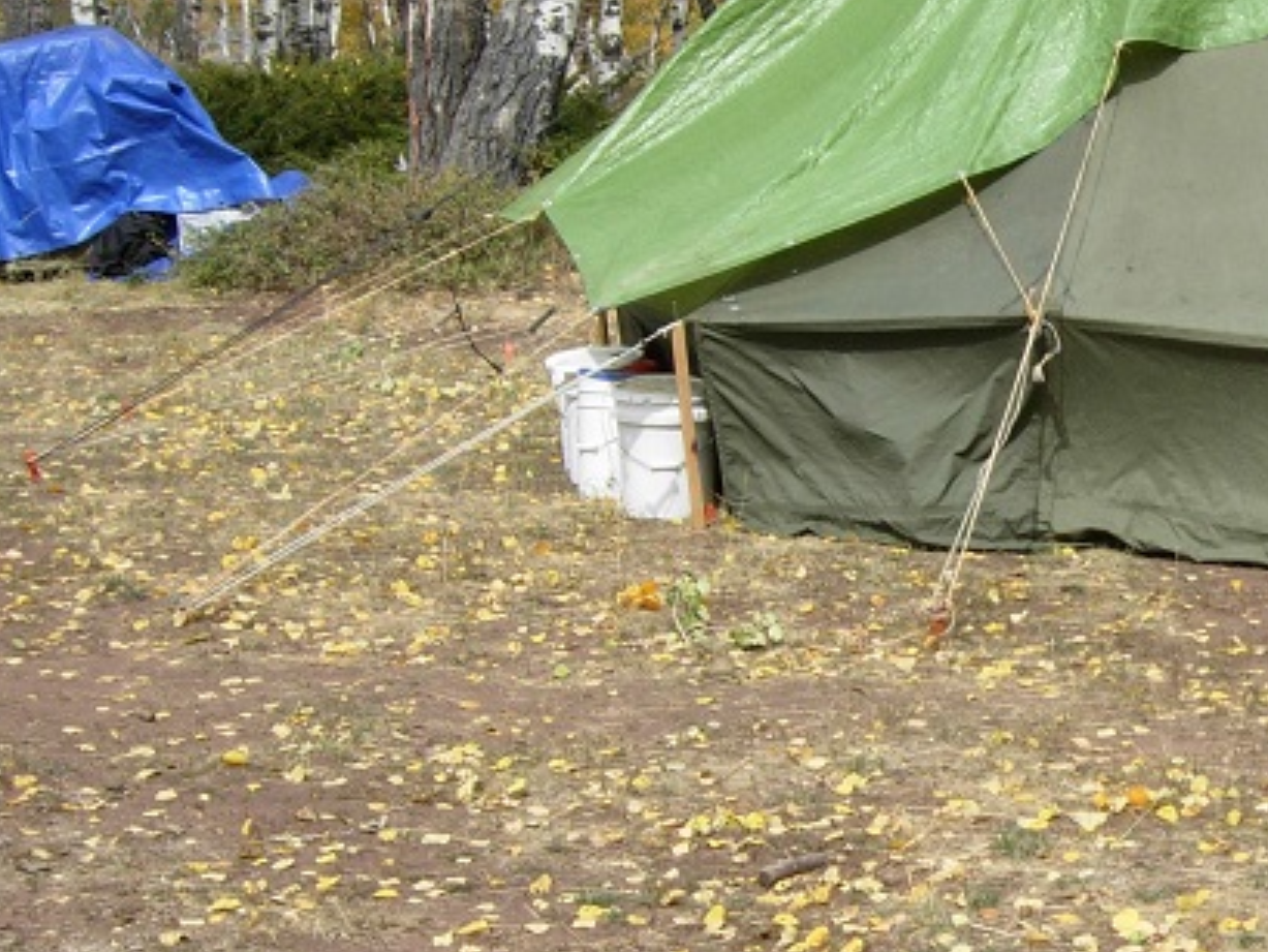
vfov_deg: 16.8
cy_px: 583
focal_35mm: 88
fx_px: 3224
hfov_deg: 21.3
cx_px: 1324
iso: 50
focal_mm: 7.5
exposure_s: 1/222
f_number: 5.4
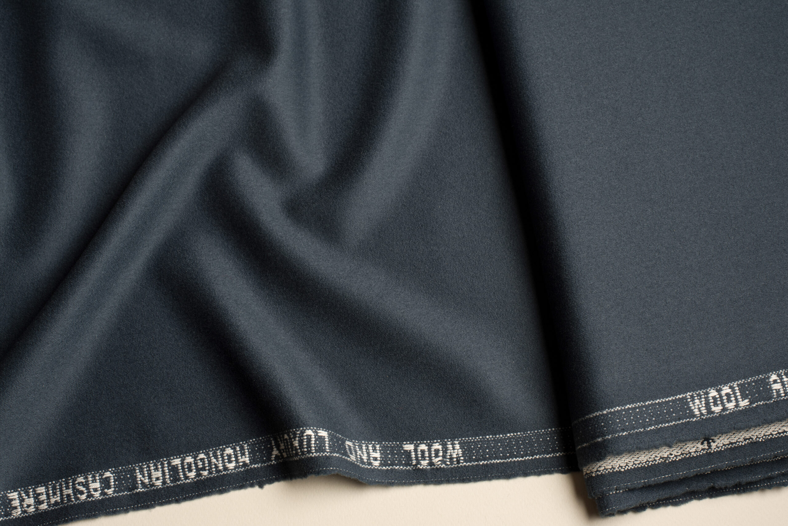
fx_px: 1095
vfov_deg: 27.0
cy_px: 263
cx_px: 394
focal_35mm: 50
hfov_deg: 39.6
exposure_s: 1/60
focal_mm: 50
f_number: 13
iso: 100
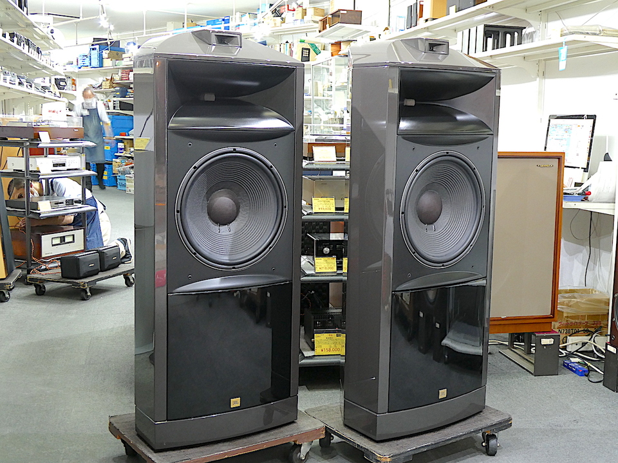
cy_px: 232
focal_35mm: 44
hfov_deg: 42.9
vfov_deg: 32.9
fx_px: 786
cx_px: 309
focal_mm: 7.8
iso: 200
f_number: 3.9
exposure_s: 1/3.2
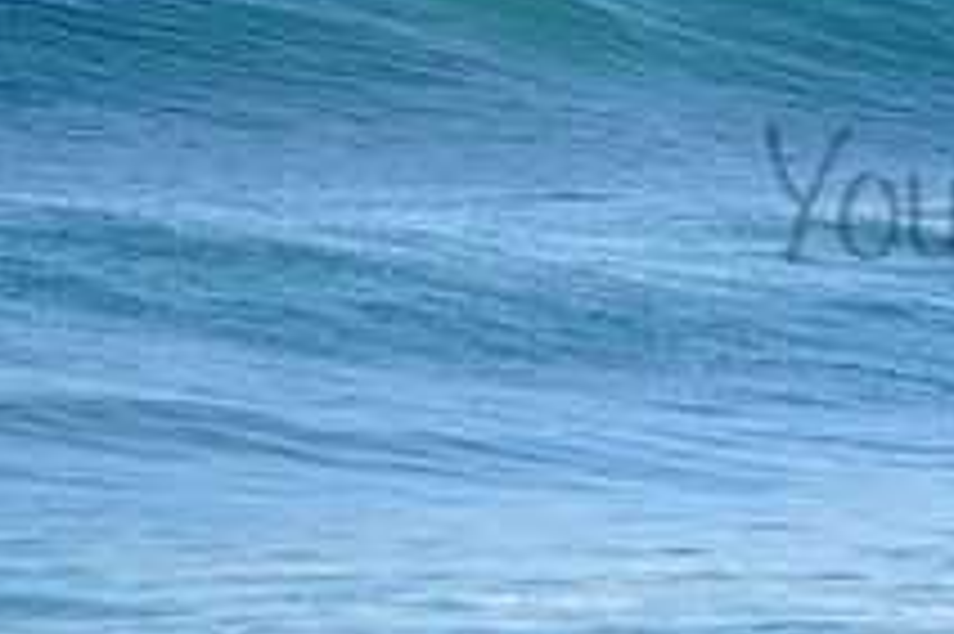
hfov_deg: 1.2
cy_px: 27
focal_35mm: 1681
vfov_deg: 0.8
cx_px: 1524
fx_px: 44511
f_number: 5.6
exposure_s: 1/2000
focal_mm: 500
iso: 250
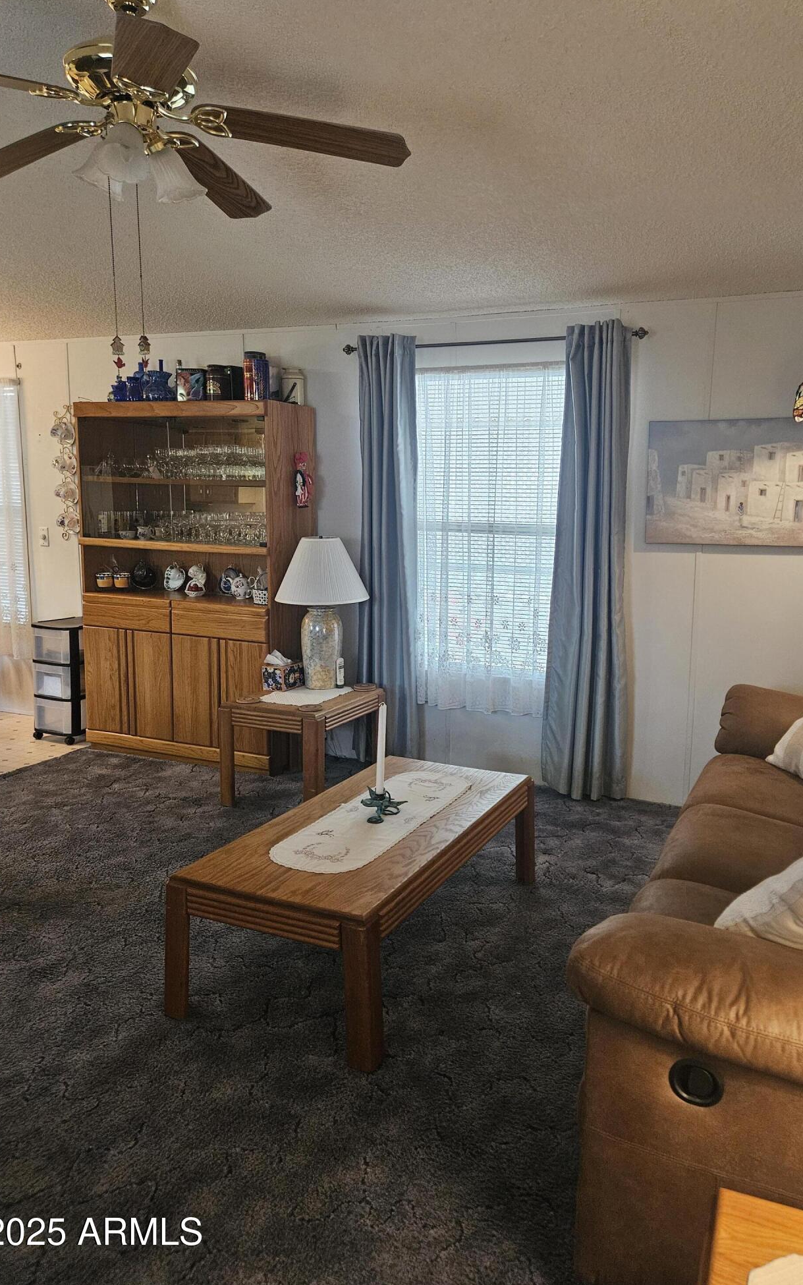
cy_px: 633
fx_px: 875
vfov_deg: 72.5
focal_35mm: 25
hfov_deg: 49.0
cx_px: 475
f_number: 1.8
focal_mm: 5.4
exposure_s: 1/120
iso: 640
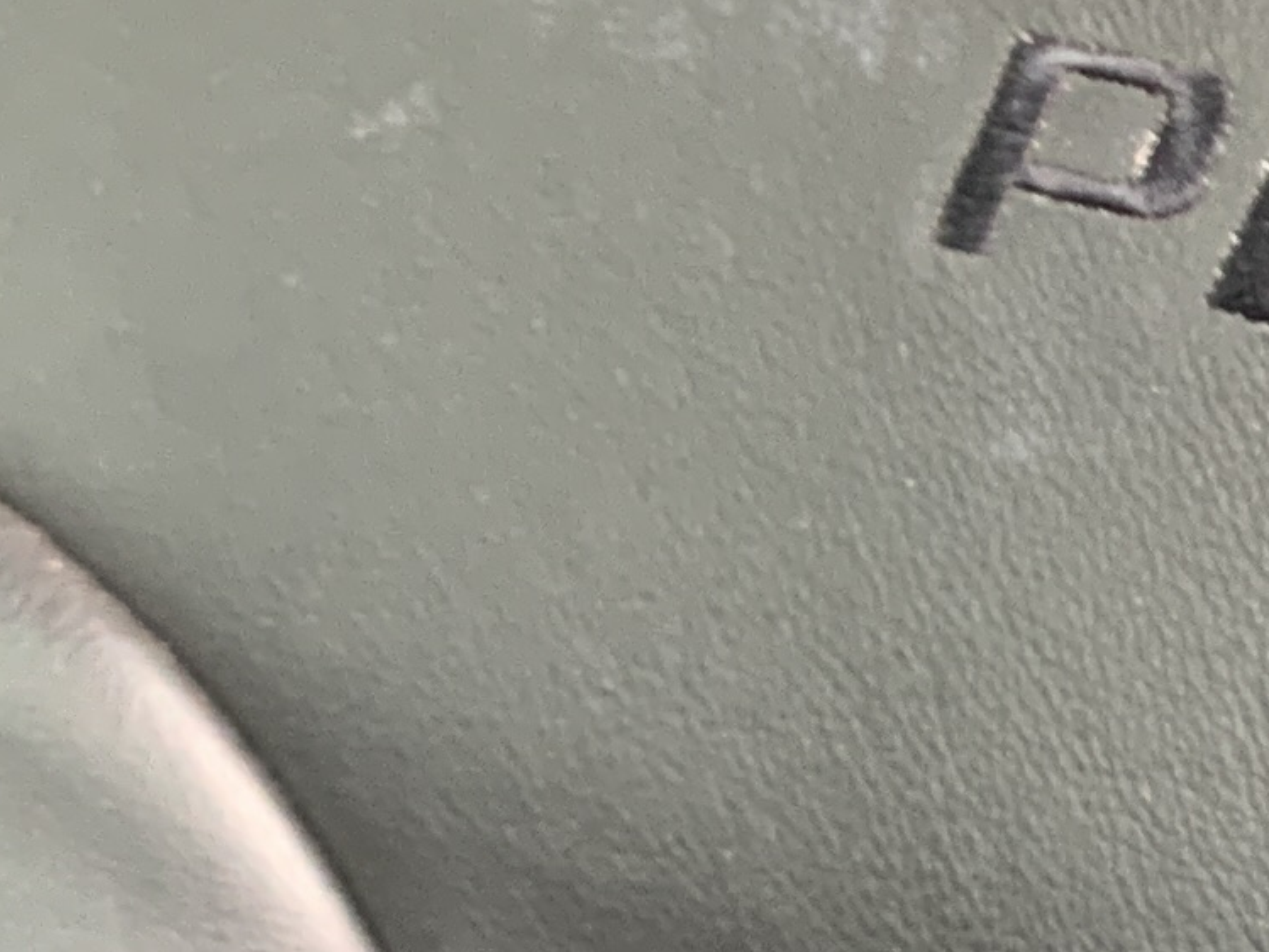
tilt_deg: -21.9
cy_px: 656
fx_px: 5133
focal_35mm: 140
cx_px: 2408
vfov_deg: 10.6
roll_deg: -0.2
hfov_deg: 12.6
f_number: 1.8
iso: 125
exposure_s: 1/60
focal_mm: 4.25
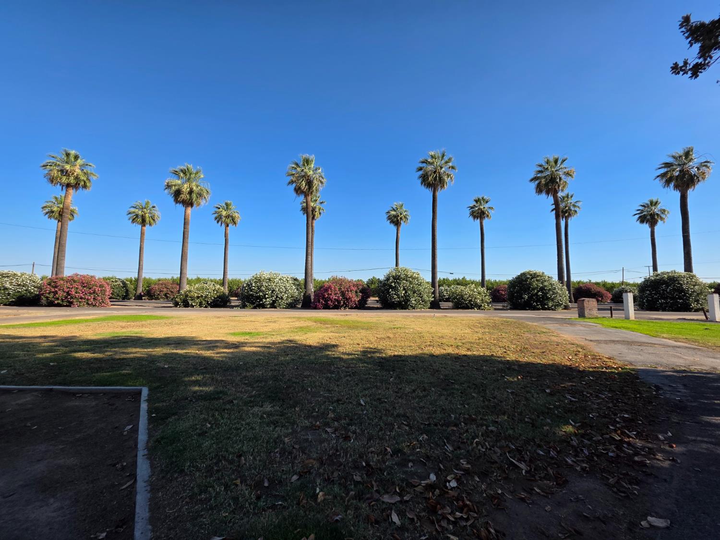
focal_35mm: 13
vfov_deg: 89.9
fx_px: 270
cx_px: 360
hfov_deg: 106.2
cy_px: 270
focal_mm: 2.2
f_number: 1.9
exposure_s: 1/1509
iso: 40
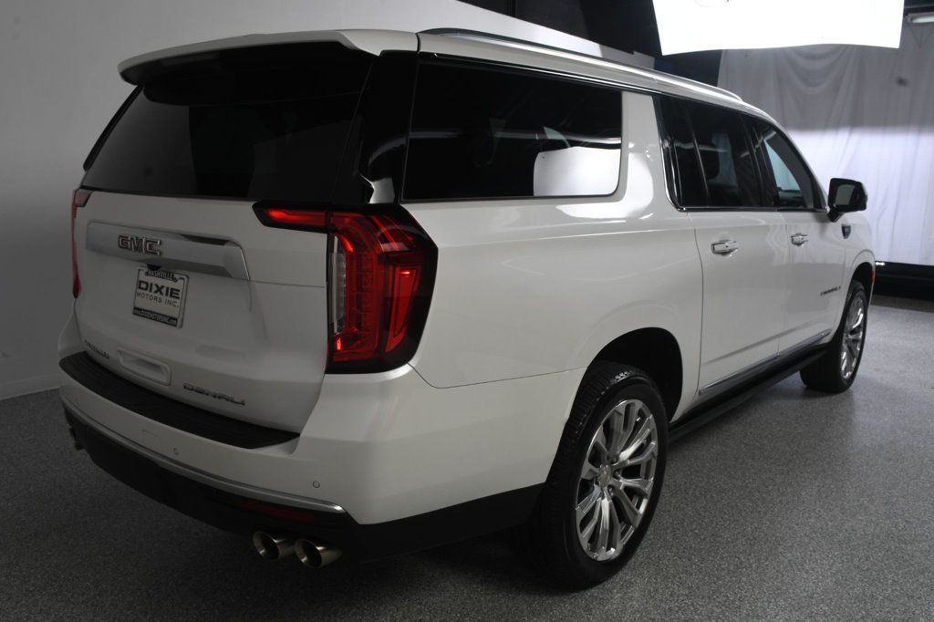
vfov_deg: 43.6
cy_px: 311
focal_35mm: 30
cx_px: 467
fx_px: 778
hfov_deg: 61.9
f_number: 13
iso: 100
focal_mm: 20
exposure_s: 1/160
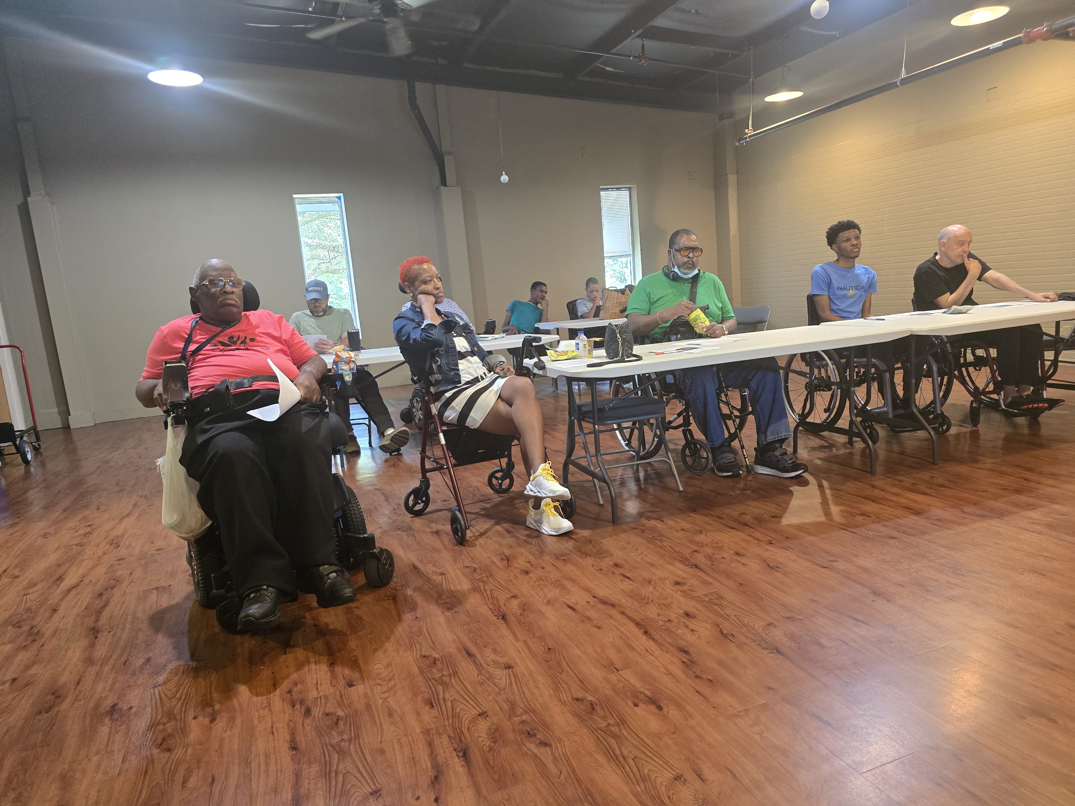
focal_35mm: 23
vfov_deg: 58.9
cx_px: 538
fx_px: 714
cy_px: 403
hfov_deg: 73.9
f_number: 1.7
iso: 1000
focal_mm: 6.3
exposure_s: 1/120
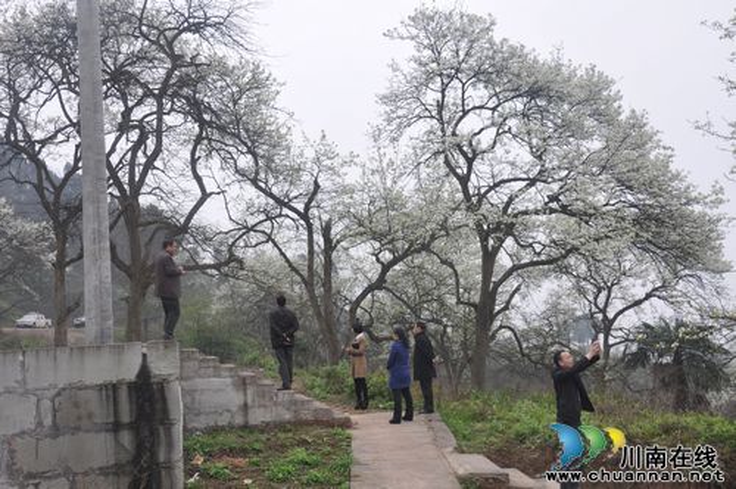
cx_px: 368
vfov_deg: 34.1
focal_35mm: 39
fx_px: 796
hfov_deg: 49.6
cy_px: 244
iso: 200
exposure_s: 1/125
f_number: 13
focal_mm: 26
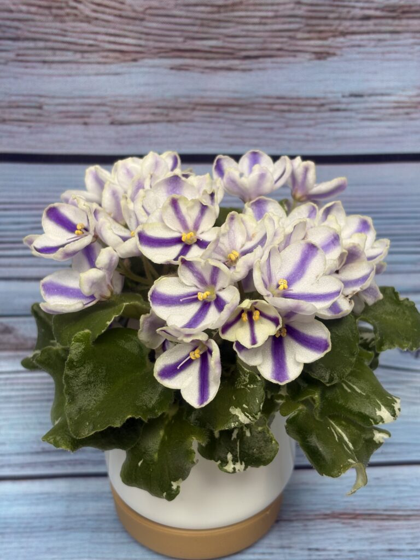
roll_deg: +0.3
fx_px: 841
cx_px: 210
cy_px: 280
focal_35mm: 52
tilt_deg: -28.6
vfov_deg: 36.8
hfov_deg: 28.0
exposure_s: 1/121
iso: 32
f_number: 1.6
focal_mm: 5.96
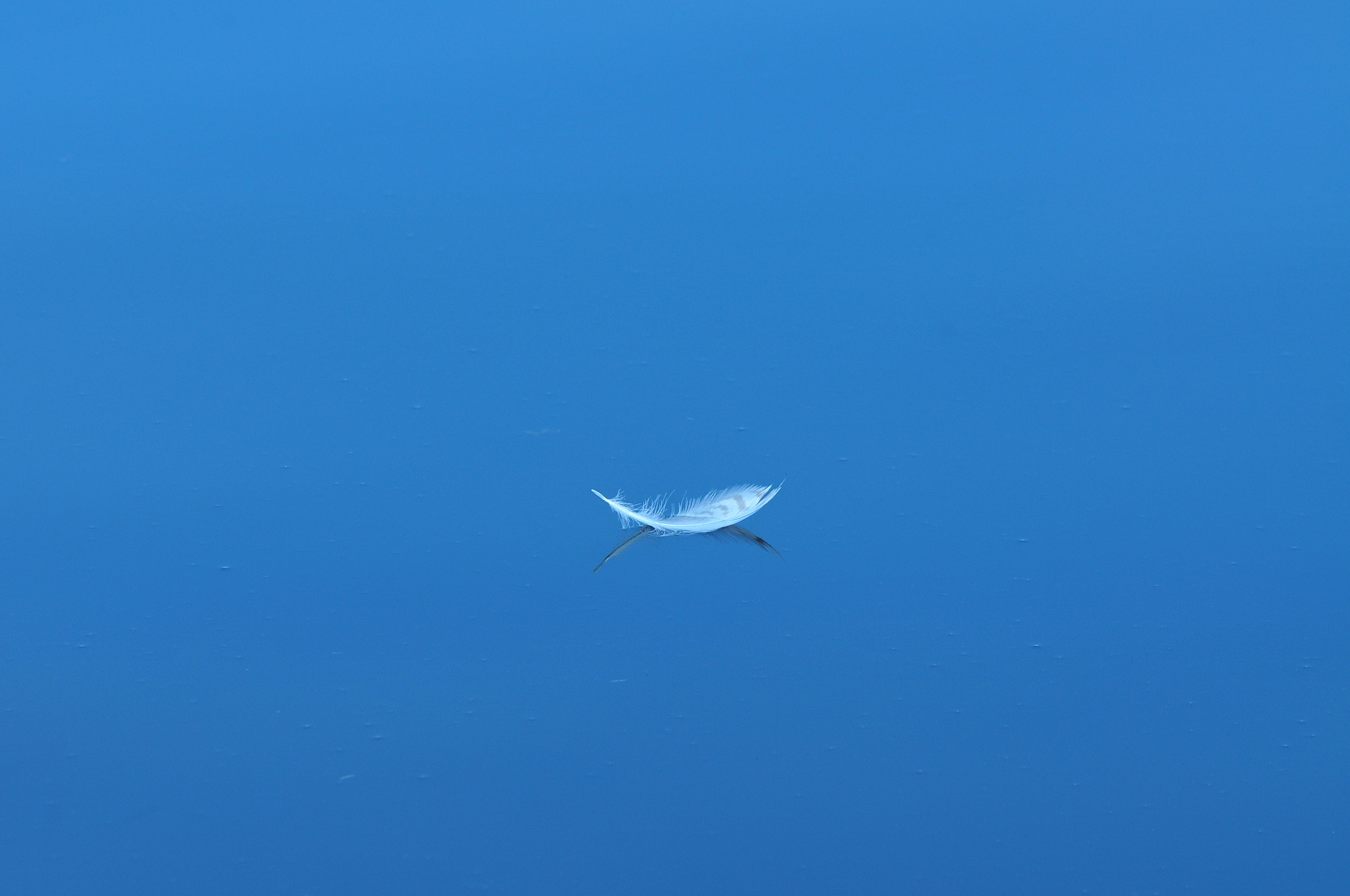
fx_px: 11236
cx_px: 675
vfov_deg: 4.6
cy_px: 448
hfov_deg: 6.9
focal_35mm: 300
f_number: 8
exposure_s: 1/250
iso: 320
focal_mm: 200
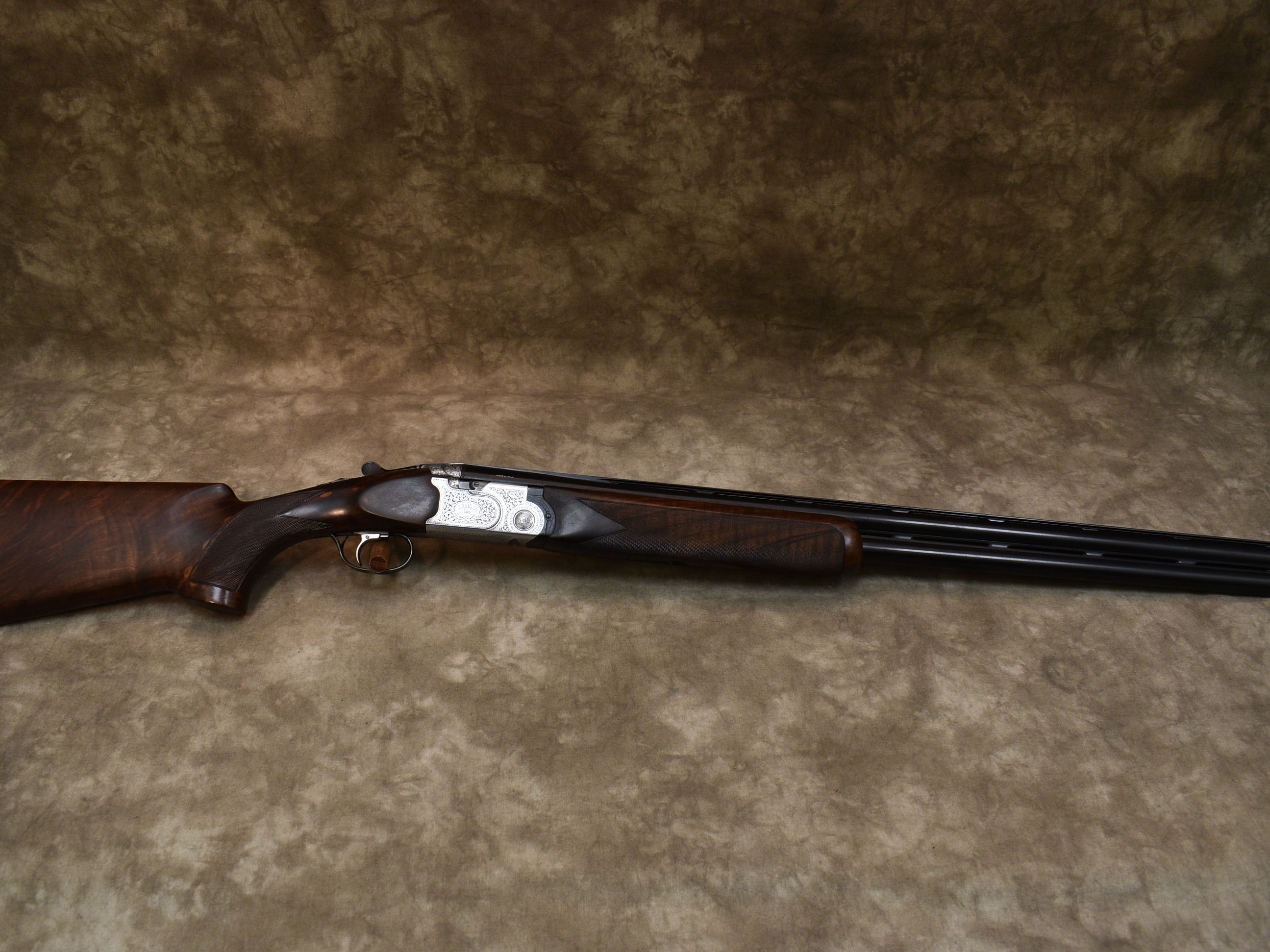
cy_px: 483
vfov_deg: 46.8
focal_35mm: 30
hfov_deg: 59.9
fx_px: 1101
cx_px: 603
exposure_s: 1/60
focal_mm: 18
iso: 640
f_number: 5.6
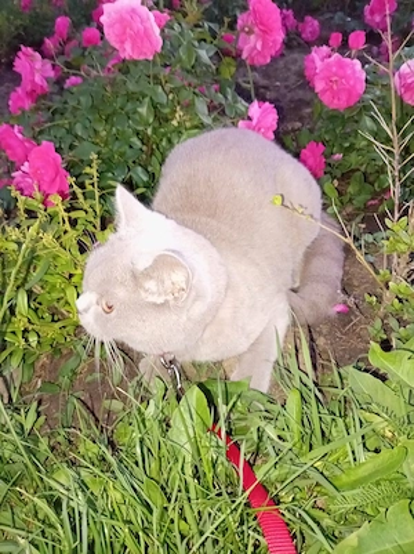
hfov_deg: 54.8
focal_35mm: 25
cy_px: 277
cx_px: 207
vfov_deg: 69.4
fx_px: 399
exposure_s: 1/16.7
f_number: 1.8
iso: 1600
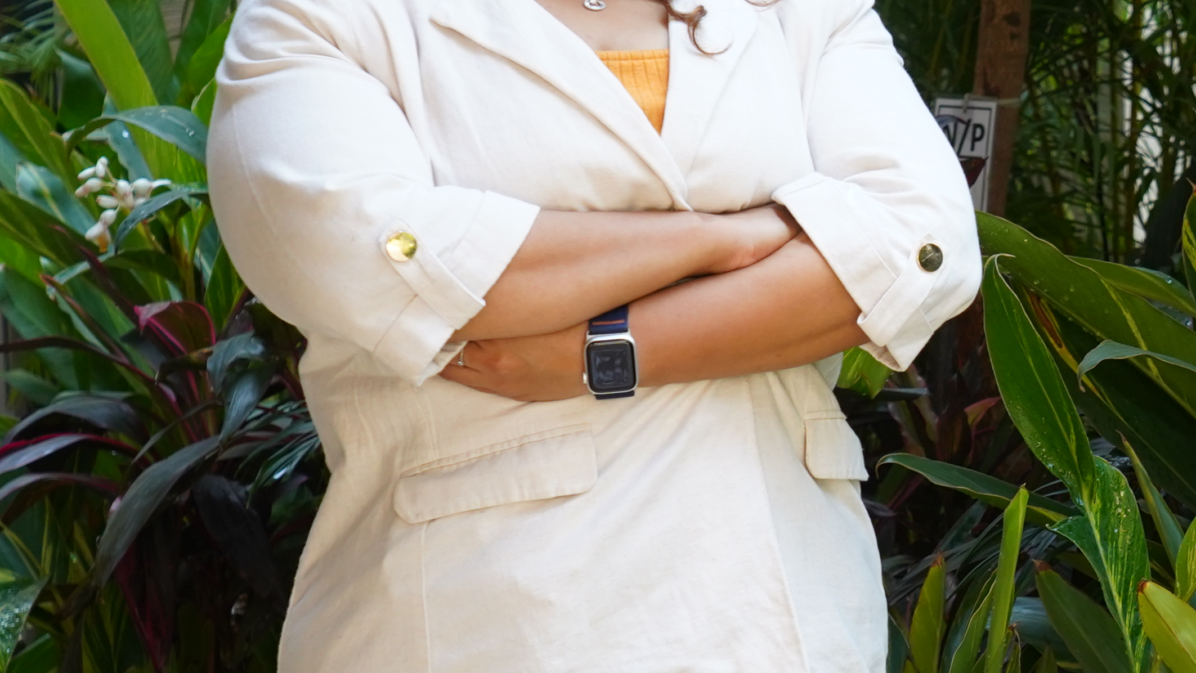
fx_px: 6566
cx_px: 1615
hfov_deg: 10.2
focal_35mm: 207
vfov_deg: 5.9
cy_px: 416
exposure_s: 1/100
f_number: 6.3
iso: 1000
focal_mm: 70
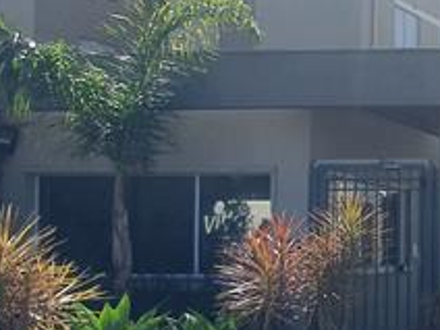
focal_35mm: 49
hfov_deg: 25.6
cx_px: 702
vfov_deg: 29.2
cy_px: 251
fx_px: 623
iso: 50
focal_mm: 1.8
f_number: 2.2
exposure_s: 1/840
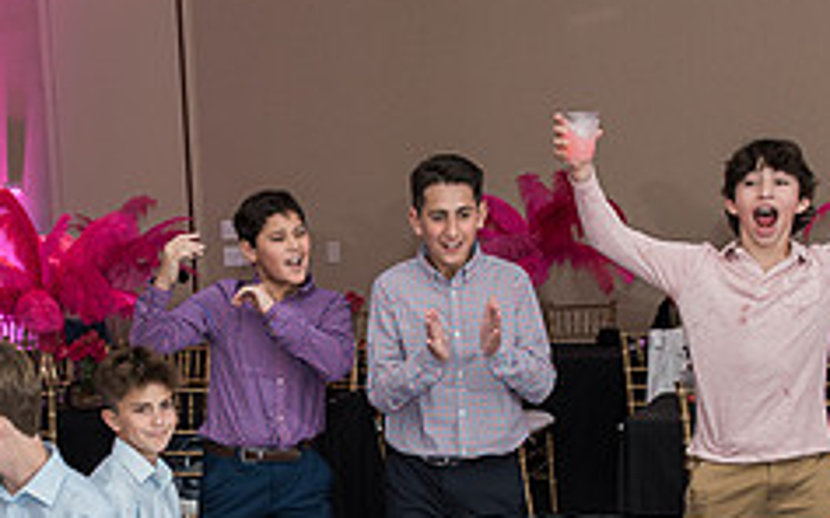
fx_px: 1583
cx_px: 214
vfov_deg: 18.3
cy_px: 457
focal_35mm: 70
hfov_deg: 29.0
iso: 1250
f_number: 4
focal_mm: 28
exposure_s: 1/100
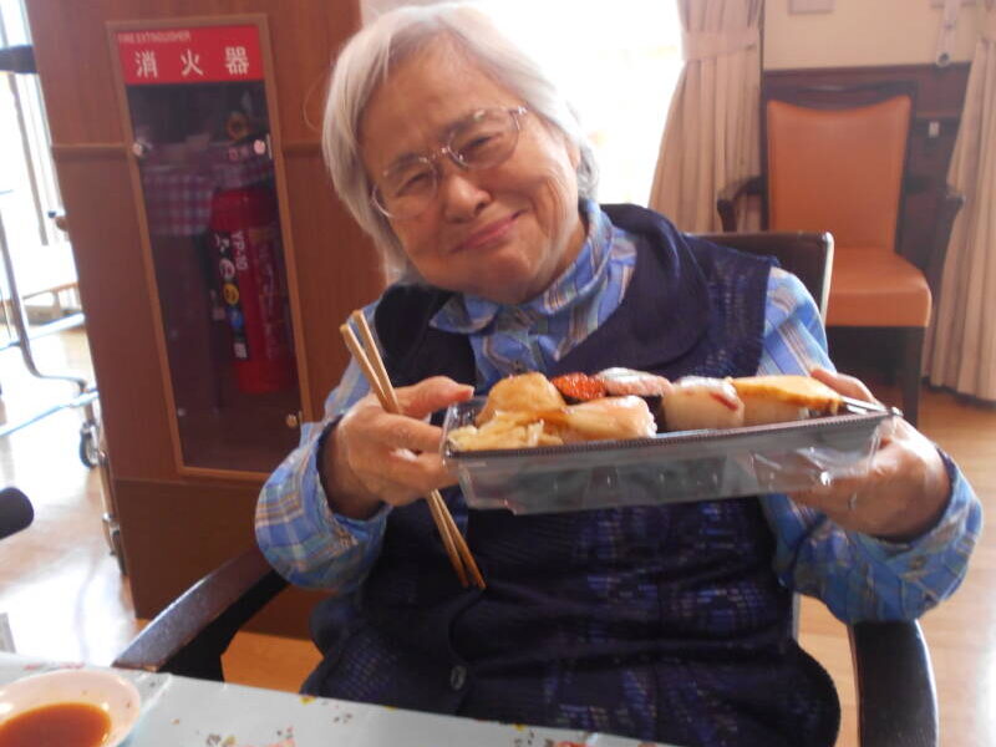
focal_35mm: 26
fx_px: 748
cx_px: 498
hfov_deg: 67.3
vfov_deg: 53.1
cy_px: 374
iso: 160
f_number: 3.2
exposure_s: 1/30
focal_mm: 4.6
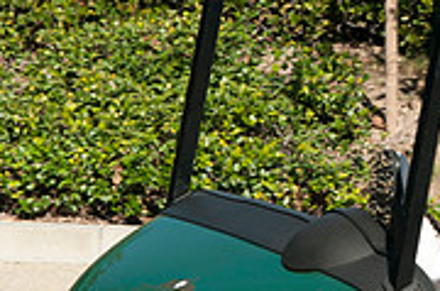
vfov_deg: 6.3
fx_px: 2657
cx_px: 689
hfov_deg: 9.2
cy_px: 99
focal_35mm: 218
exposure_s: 1/250
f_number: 10
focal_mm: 45
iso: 400
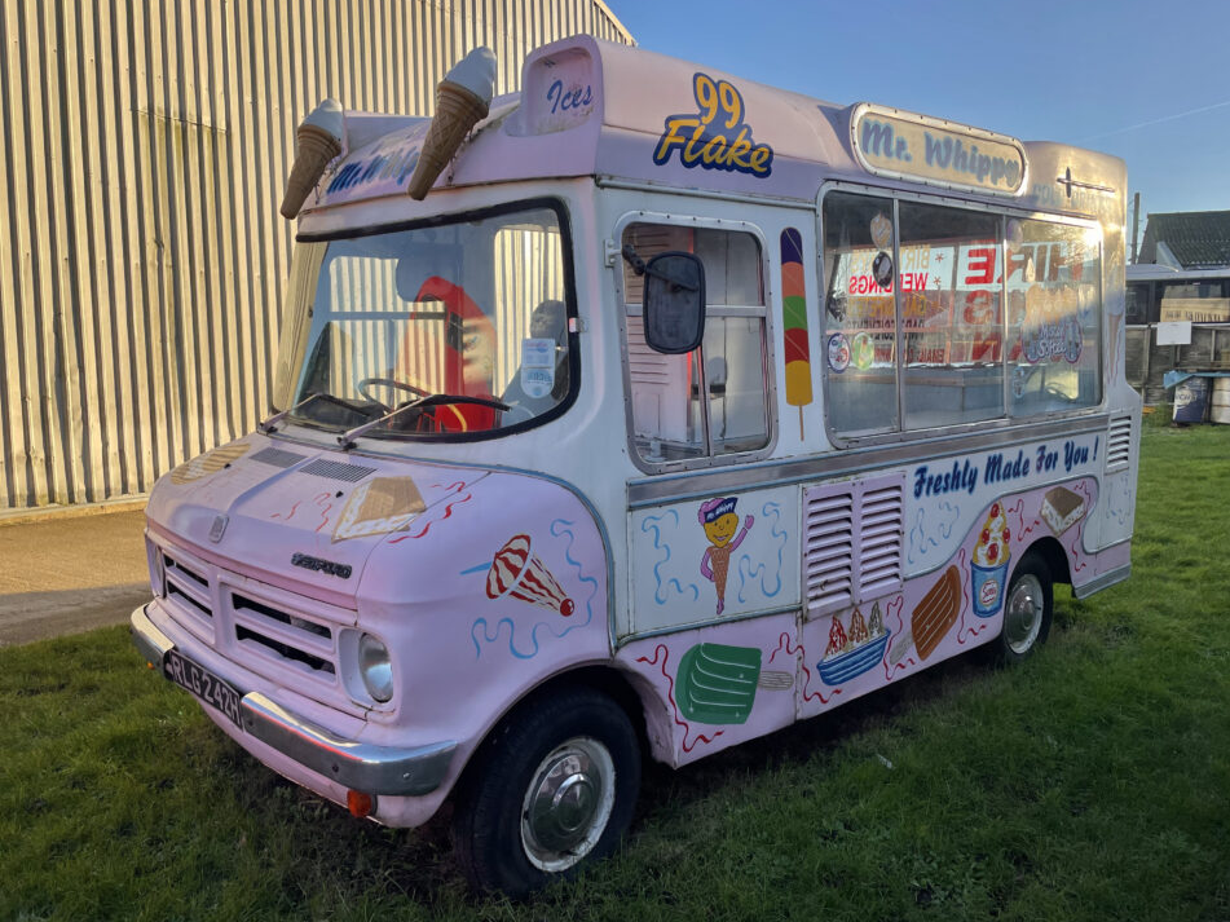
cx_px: 642
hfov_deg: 63.4
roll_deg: +0.5
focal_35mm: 28
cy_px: 477
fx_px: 995
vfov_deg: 49.7
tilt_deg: -6.6
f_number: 1.6
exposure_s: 1/988
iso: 32
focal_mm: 4.2
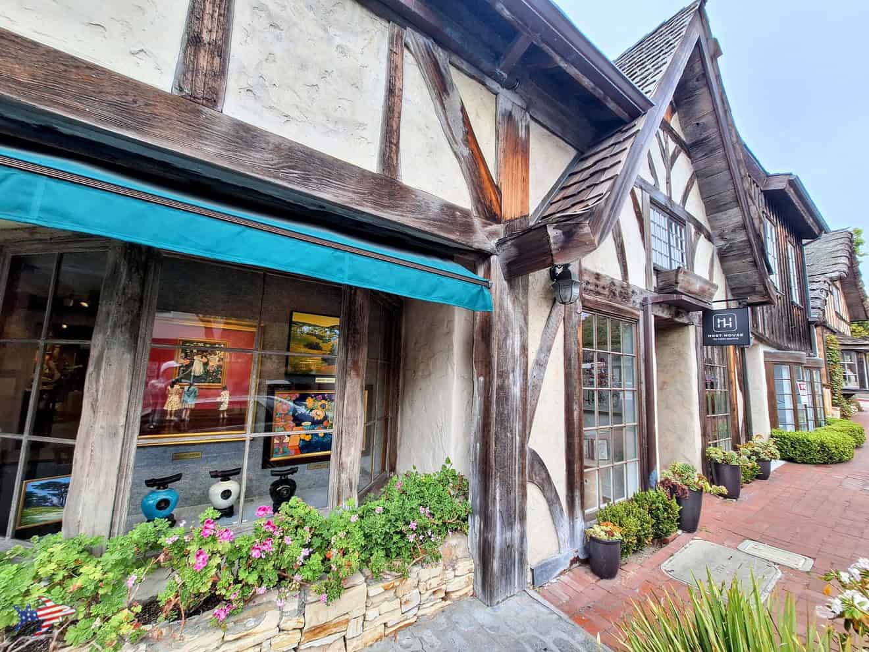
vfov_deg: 89.9
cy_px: 326
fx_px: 326
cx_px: 434
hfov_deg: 106.2
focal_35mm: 13
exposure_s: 1/527
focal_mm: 1.7
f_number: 2.2
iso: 40
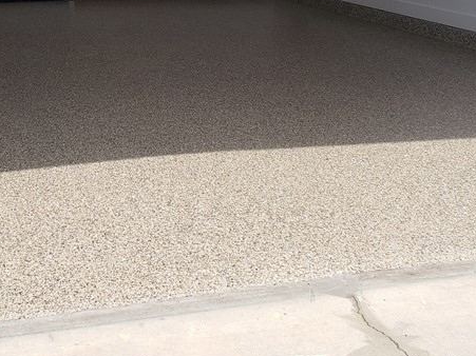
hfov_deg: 31.7
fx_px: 811
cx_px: 81
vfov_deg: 23.5
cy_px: -17
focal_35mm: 59
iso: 50
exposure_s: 1/1036
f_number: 2.4
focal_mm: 4.3
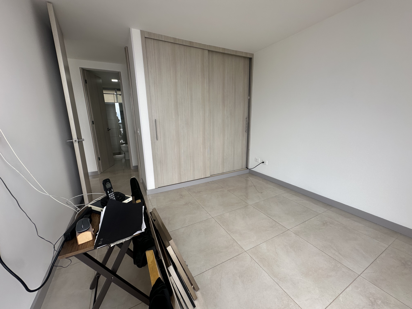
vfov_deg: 85.7
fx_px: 167
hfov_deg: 102.1
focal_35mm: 14
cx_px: 206
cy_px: 154
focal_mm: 2.22
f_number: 2.2
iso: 40
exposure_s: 1/105
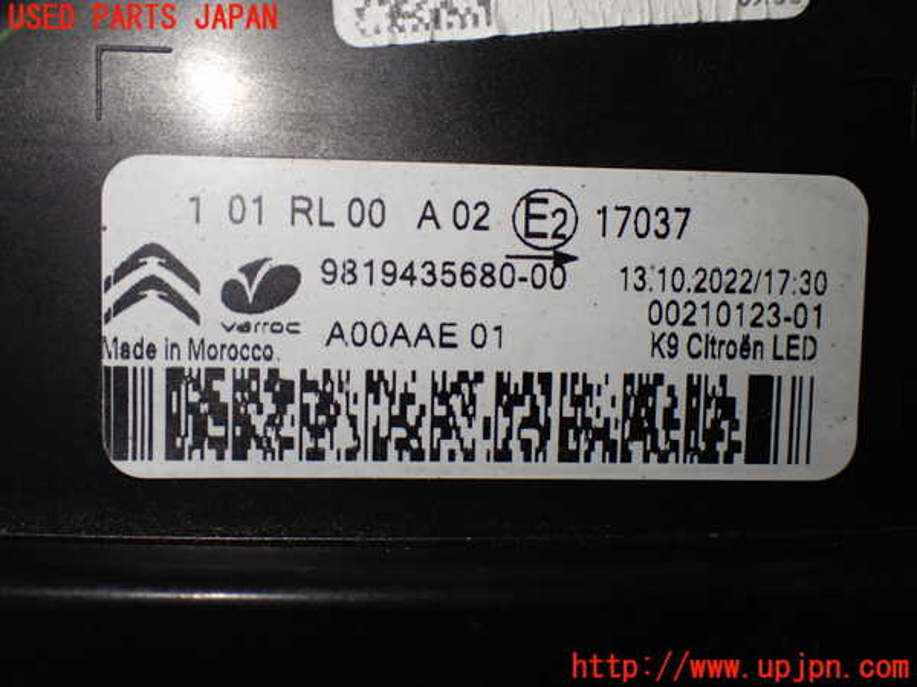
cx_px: 458
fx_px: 1086
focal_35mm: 41
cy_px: 344
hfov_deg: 45.8
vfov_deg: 35.1
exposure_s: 1/160
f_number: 2.8
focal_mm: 7.31
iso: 200
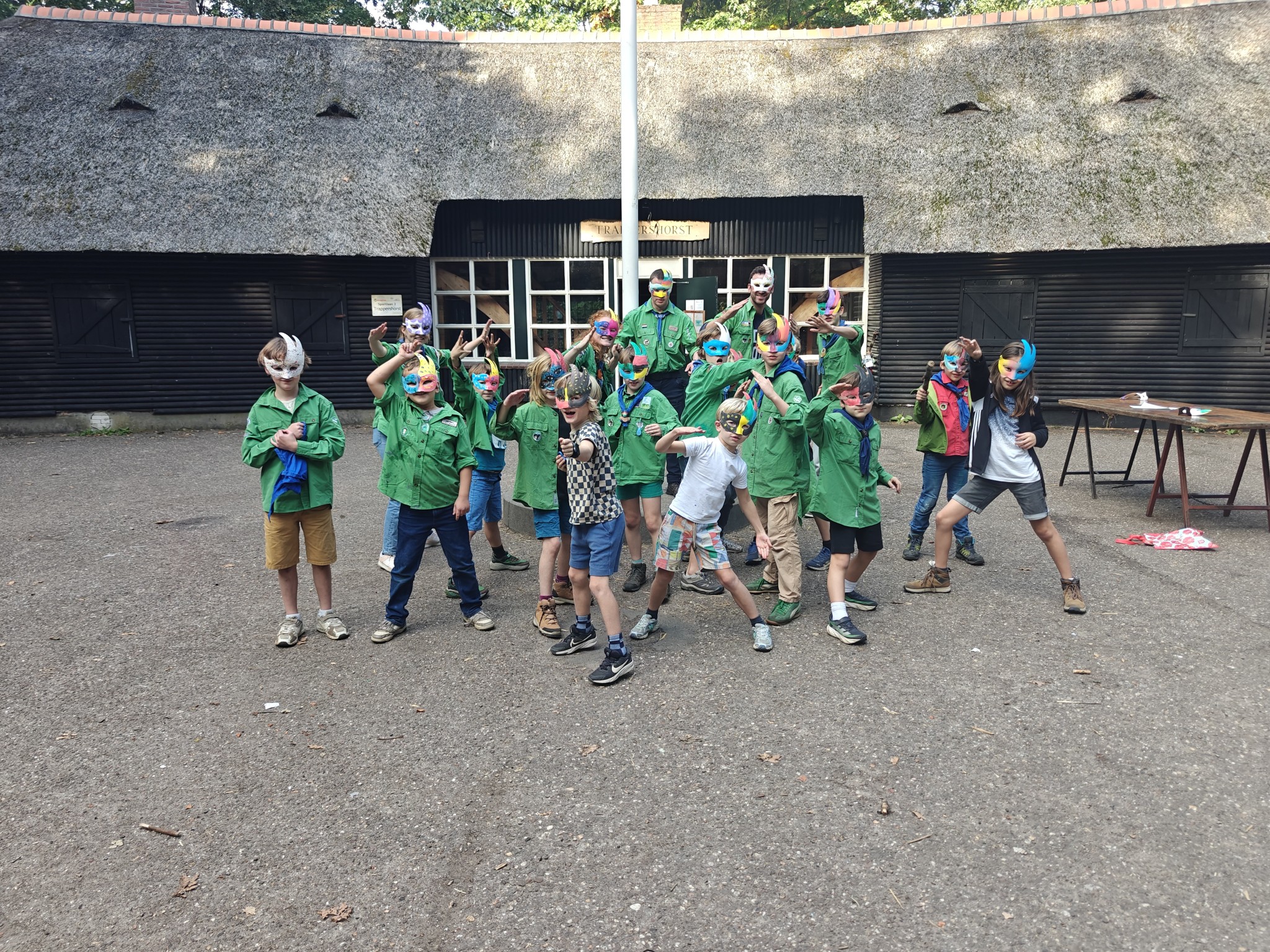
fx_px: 844
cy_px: 476
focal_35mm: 23
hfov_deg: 73.9
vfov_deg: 58.9
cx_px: 635
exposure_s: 1/129
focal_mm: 6.06
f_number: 1.6
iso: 50
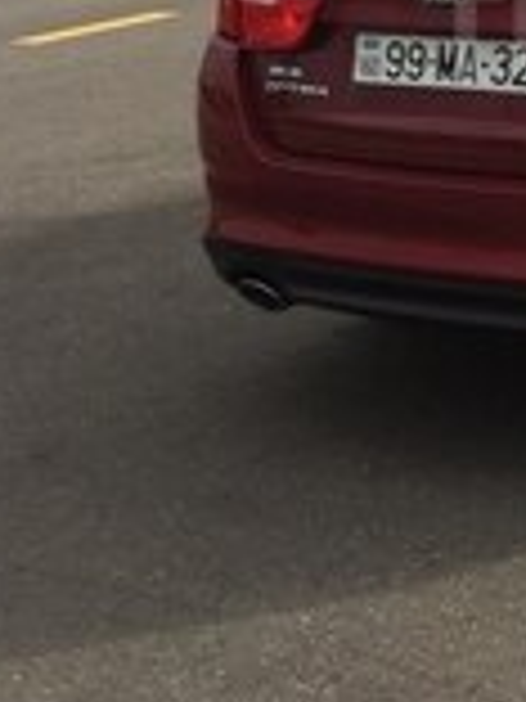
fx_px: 1864
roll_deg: +1.1
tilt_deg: -9.2
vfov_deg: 20.7
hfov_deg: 15.0
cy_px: 32
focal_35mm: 92
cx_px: 773
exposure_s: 1/1130
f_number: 2.2
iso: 32
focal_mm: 4.15
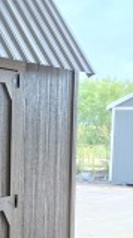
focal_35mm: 101
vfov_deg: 21.1
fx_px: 636
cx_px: -226
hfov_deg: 9.9
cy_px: 153
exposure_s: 1/120
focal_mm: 5.54
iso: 50
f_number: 1.8
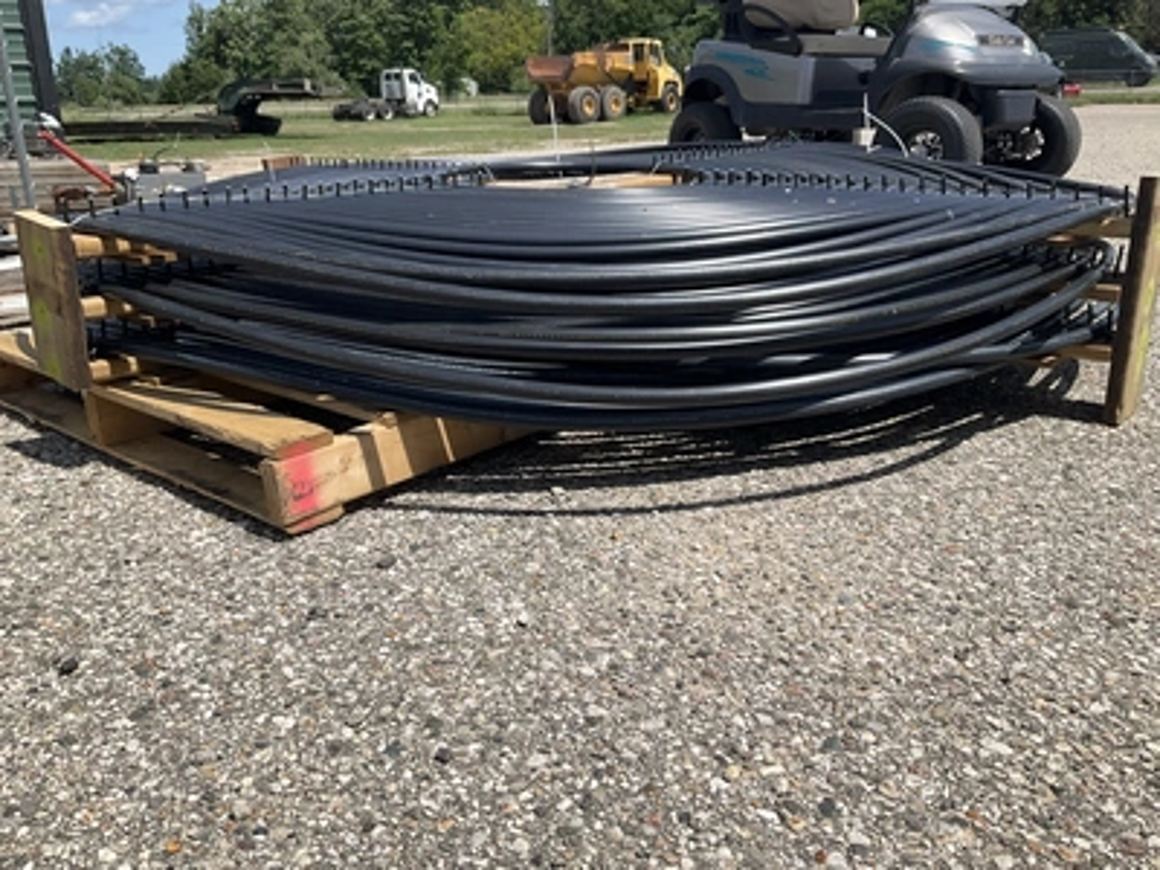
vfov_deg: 48.2
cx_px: 580
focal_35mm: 29
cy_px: 435
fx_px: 972
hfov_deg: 61.7
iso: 25
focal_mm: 3
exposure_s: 1/2320
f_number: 1.8
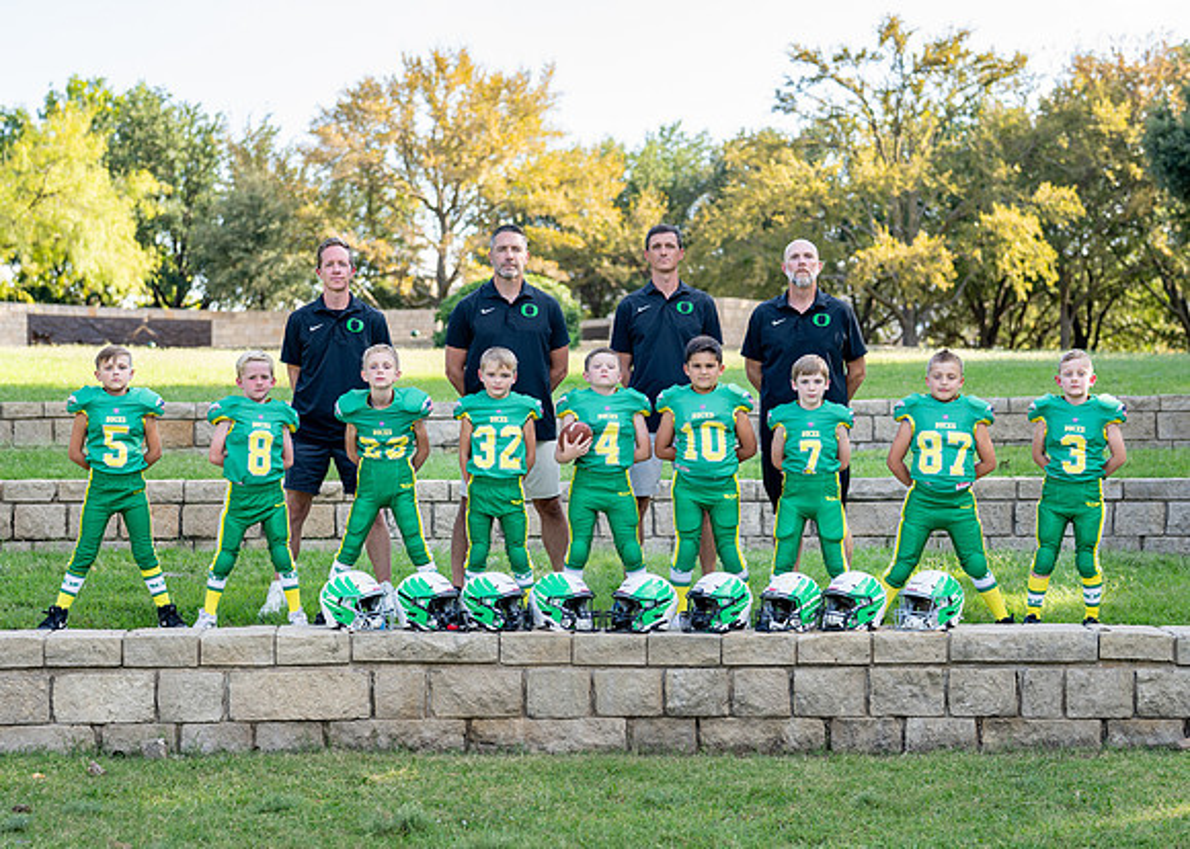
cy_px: 448
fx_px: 2200
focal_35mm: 65
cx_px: 600
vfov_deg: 21.9
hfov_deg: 30.3
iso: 125
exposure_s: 1/500
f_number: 2.2
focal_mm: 50
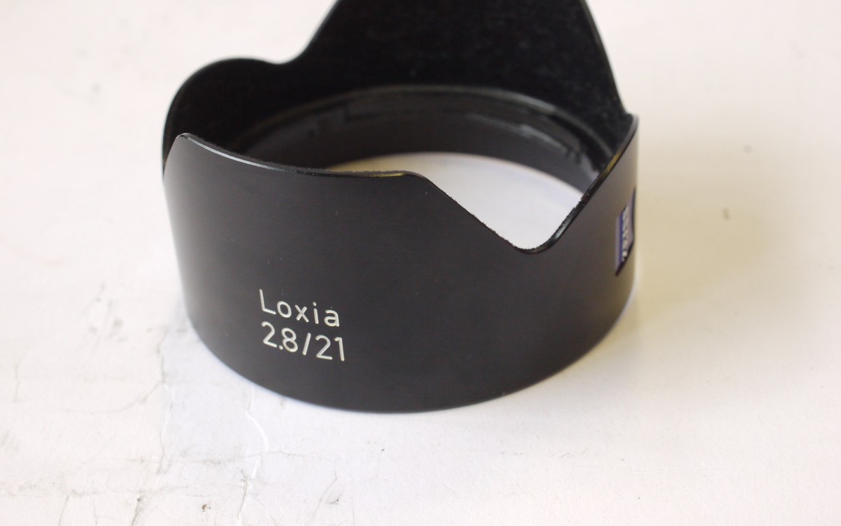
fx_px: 1467
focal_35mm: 64
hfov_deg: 32.0
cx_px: 418
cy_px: 221
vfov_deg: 20.3
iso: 800
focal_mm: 30
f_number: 8
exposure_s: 1/80
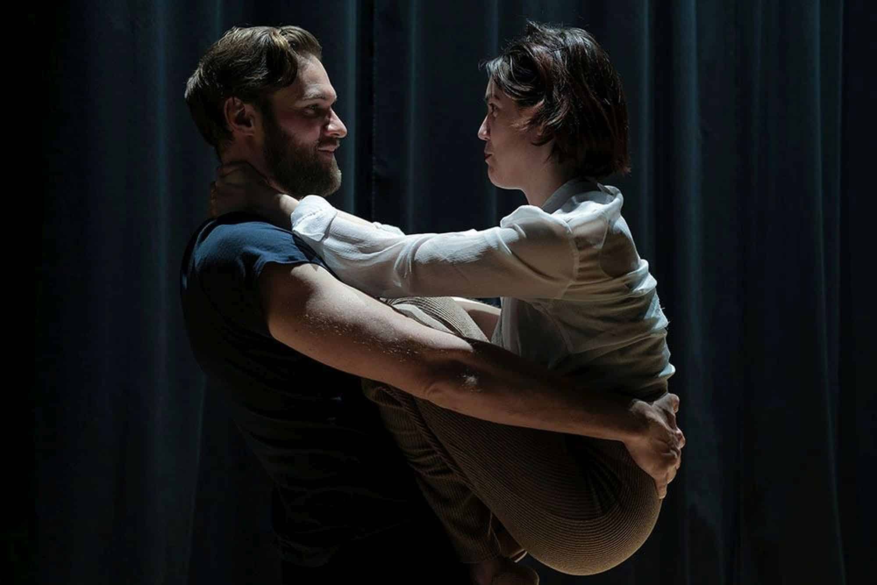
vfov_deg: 25.5
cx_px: 438
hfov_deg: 37.5
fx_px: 1291
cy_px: 292
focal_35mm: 53
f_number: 2
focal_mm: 35
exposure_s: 1/125
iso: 800
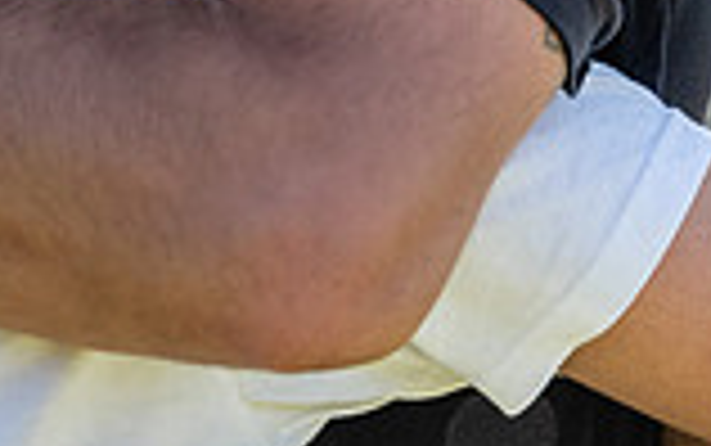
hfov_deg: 0.9
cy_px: -268
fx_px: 44444
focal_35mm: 2292
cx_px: -116
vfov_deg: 0.6
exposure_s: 1/3200
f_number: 4
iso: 320
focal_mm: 500
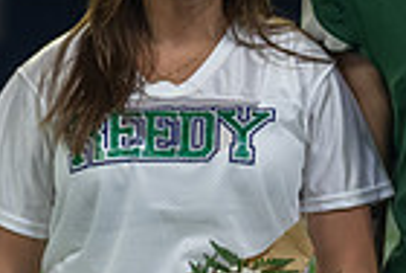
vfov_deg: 2.7
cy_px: 126
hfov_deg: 4.0
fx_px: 5753
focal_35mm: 509
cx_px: 536
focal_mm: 118
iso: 1000
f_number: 2.8
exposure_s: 1/320
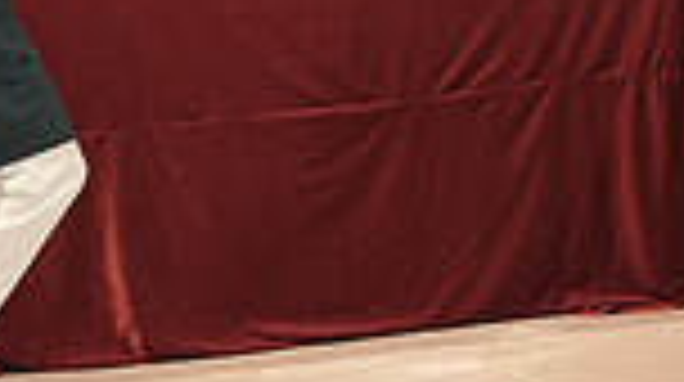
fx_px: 2536
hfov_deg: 13.9
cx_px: 1170
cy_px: -267
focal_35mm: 140
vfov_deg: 8.4
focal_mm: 35
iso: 800
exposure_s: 1/200
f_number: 2.8
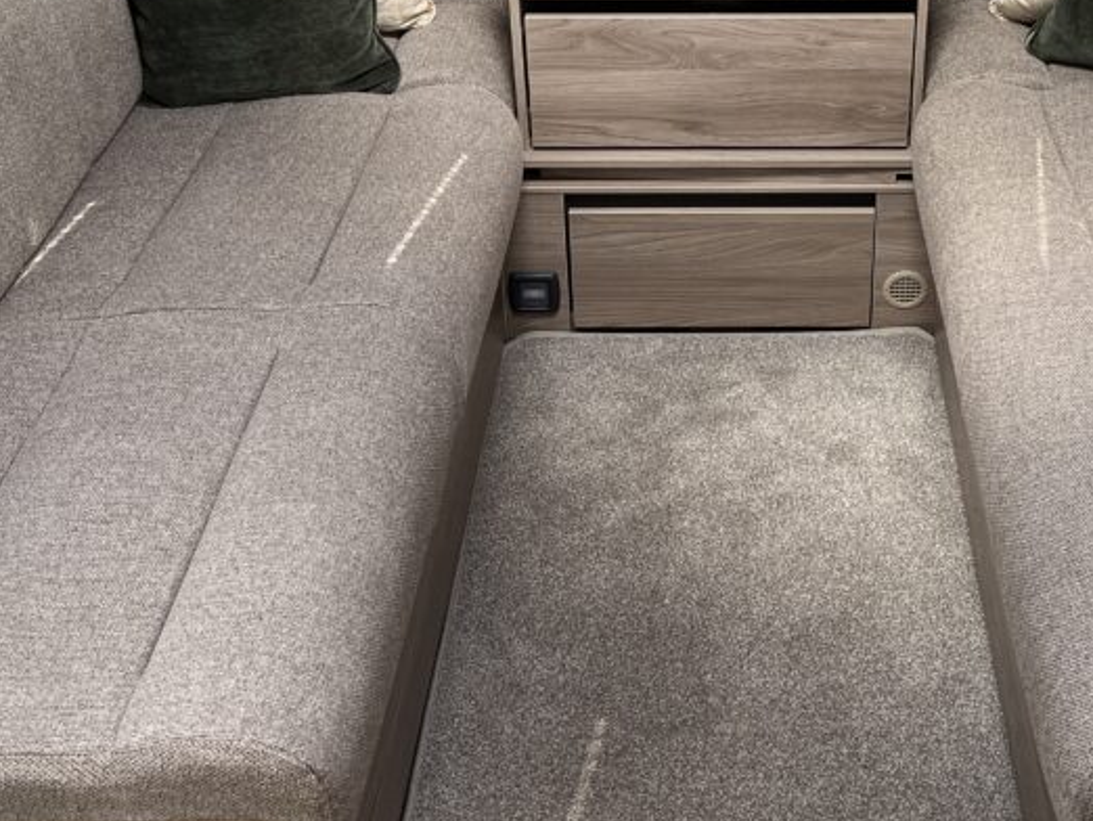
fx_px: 1611
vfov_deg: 27.7
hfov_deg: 37.1
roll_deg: +0.5
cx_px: 735
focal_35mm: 51
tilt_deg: -27.7
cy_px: 103
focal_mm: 5.7
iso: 80
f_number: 1.5
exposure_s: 1/121
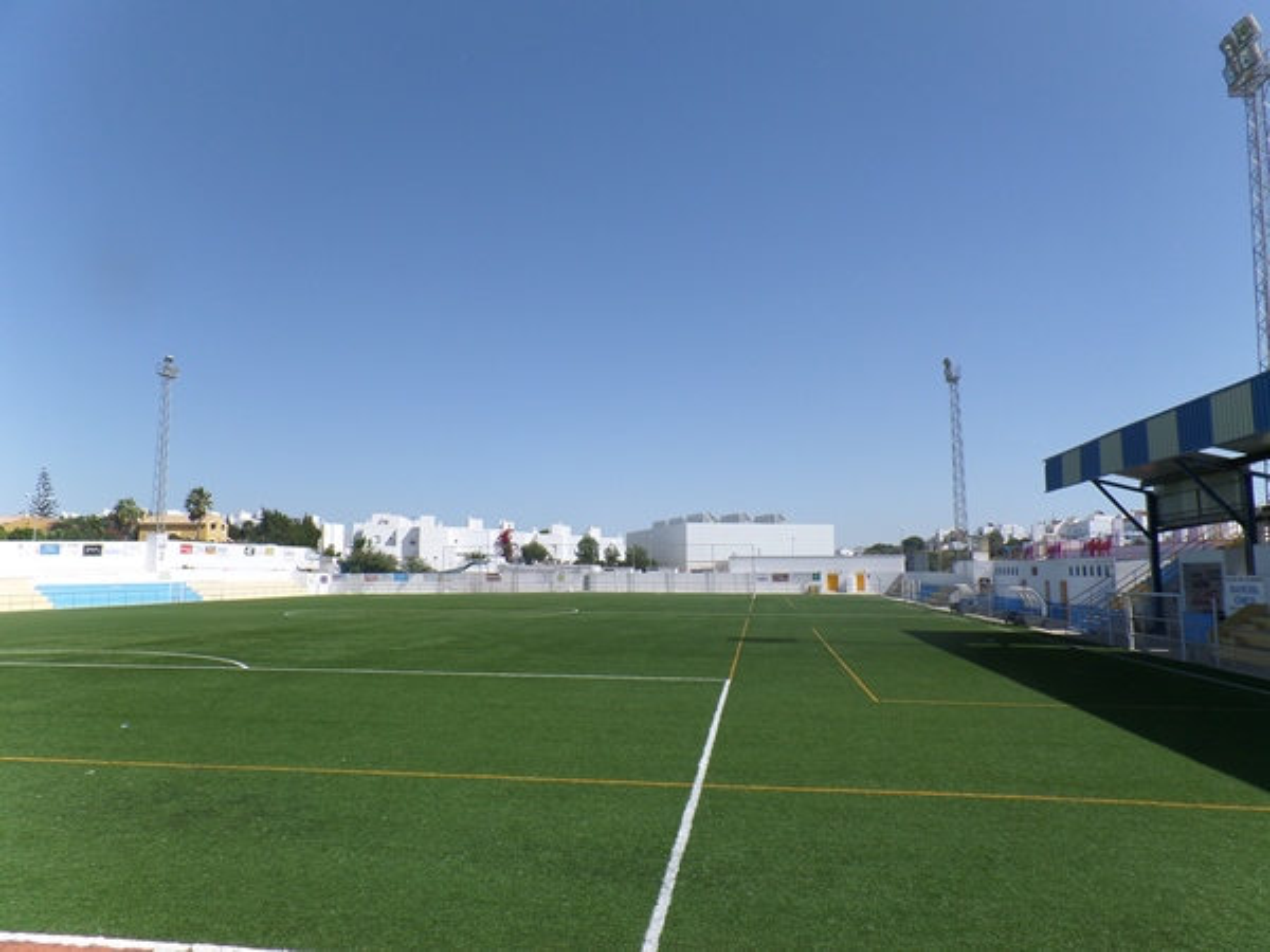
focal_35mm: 23
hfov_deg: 73.9
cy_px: 476
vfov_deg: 58.9
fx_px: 844
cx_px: 635
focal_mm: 4.1
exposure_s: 1/1000
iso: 100
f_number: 4
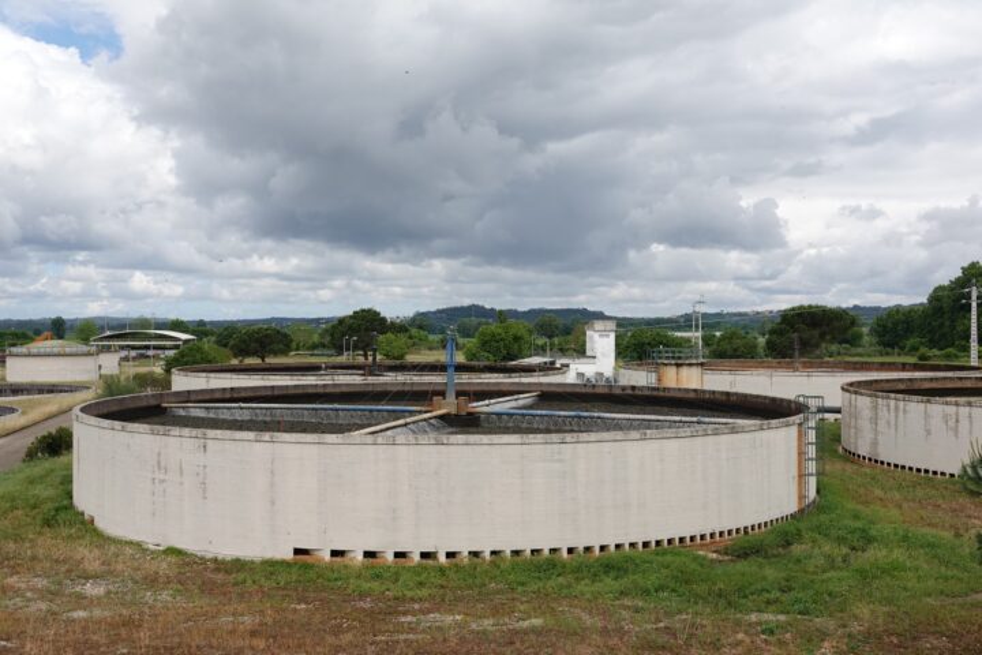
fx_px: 955
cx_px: 491
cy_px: 328
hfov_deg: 54.4
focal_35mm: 35
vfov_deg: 37.9
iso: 100
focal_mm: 12.96
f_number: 4
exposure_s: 1/800
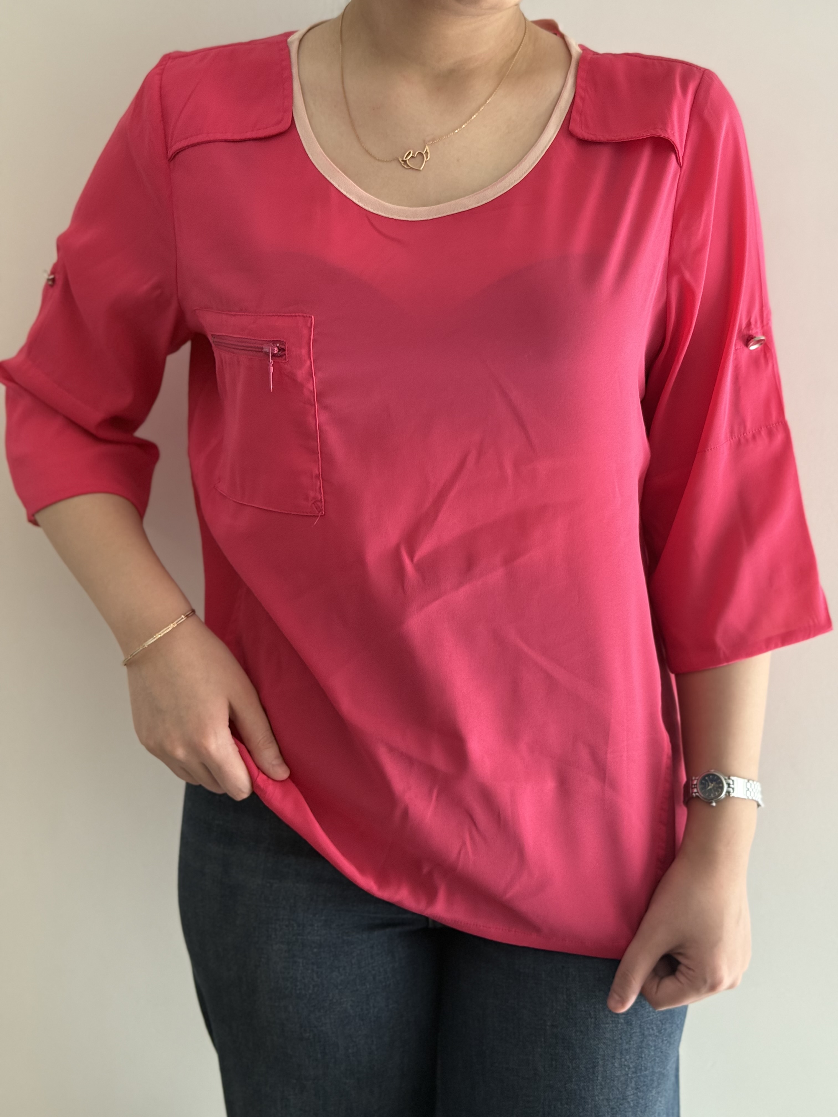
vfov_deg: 39.7
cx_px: 419
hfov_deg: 30.3
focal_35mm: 48
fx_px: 1549
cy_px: 558
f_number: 1.78
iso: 200
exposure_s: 1/60
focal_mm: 6.76
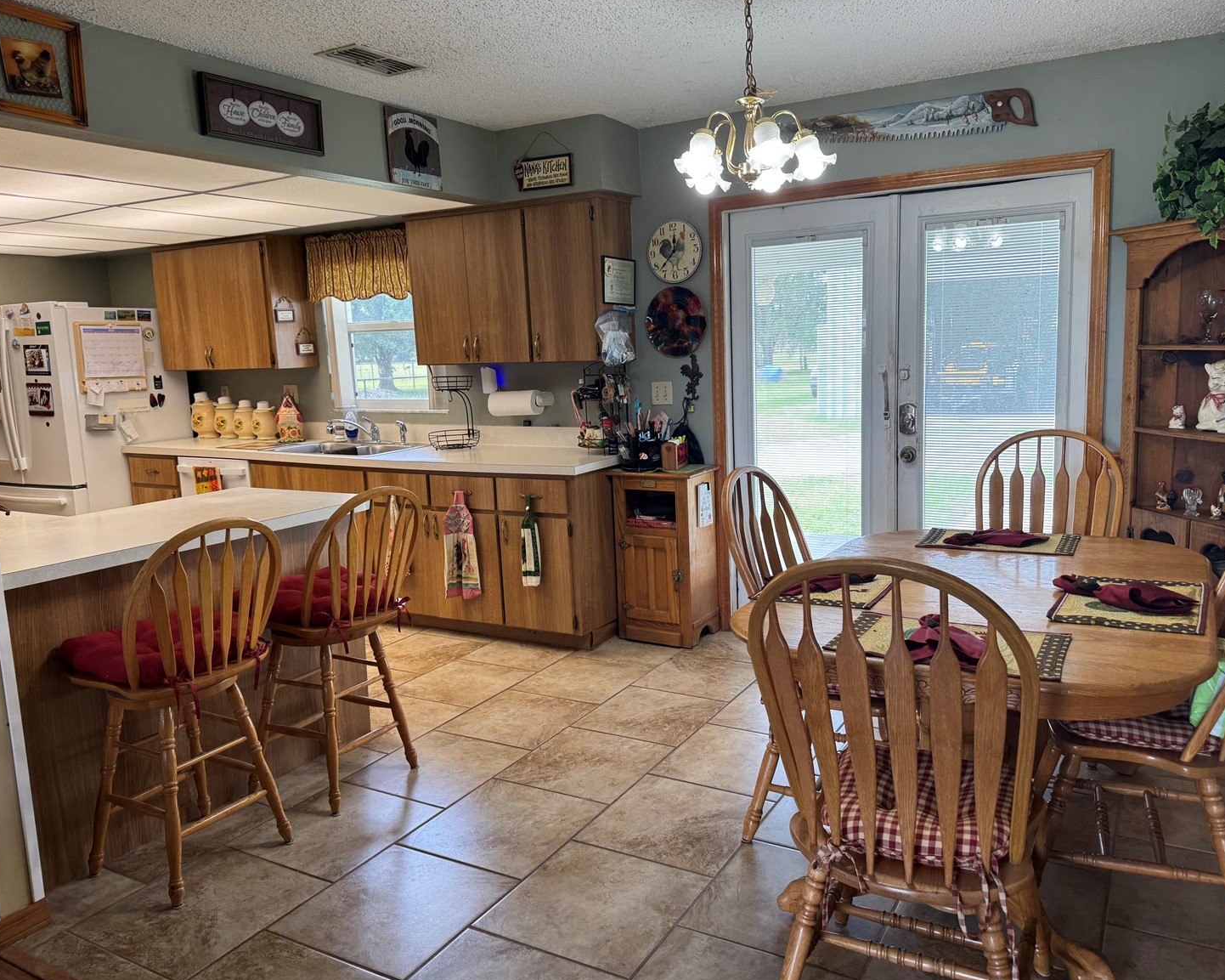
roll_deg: +1.9
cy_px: 474
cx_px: 640
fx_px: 942
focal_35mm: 26
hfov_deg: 66.0
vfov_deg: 54.9
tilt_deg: -8.2
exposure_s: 1/120
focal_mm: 6.76
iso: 100
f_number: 1.78
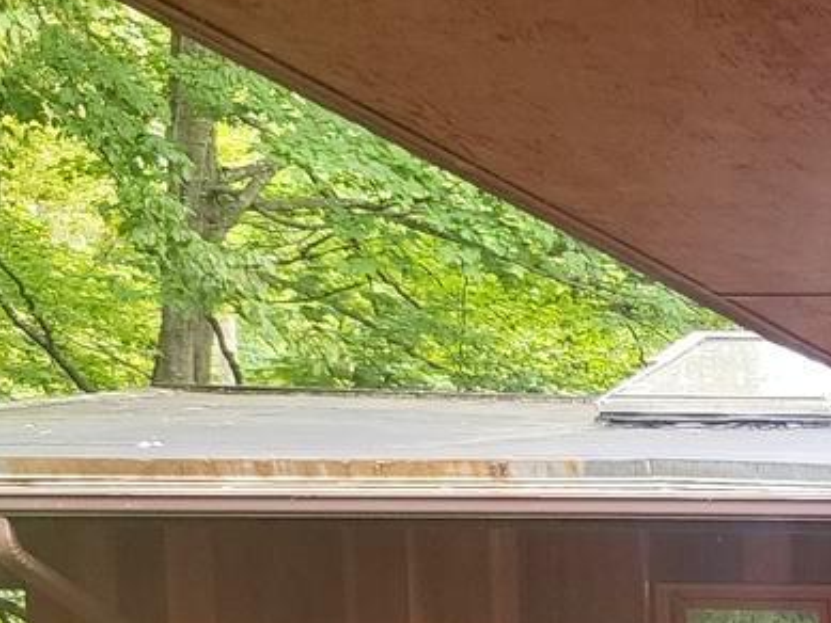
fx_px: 2906
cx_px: 1487
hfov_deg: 14.4
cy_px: 1263
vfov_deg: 11.1
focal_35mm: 121
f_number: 1.8
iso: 125
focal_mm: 6.4
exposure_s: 1/180
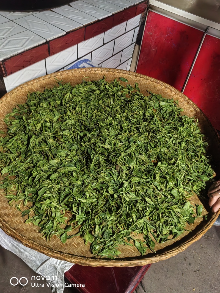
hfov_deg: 51.3
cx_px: 110
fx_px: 229
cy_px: 146
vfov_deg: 65.3
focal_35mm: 27
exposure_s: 1/25
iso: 400
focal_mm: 5.52
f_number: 1.9
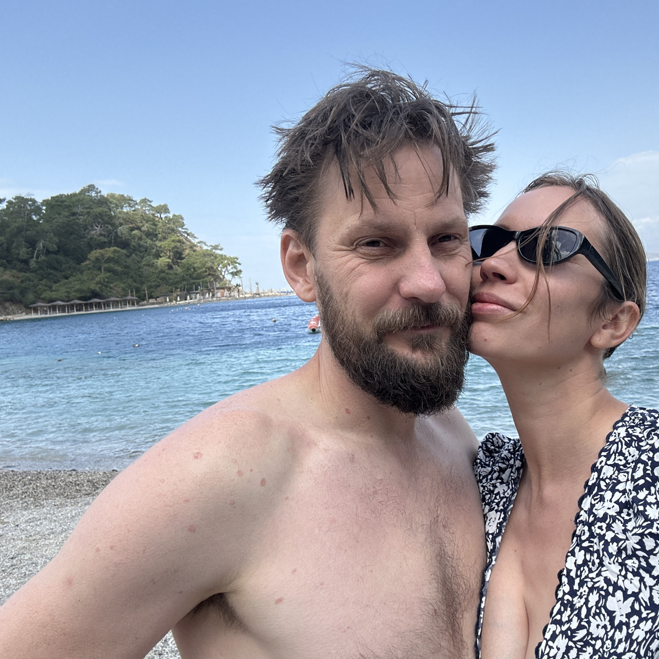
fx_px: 603
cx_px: 416
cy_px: 329
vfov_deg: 57.3
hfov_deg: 56.5
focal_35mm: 28
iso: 25
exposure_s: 1/450
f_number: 1.9
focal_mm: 2.69
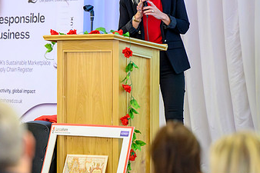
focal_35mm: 242
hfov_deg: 8.5
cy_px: 72
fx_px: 1747
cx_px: 60
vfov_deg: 5.7
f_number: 2.8
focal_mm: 140
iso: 12800
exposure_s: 1/200
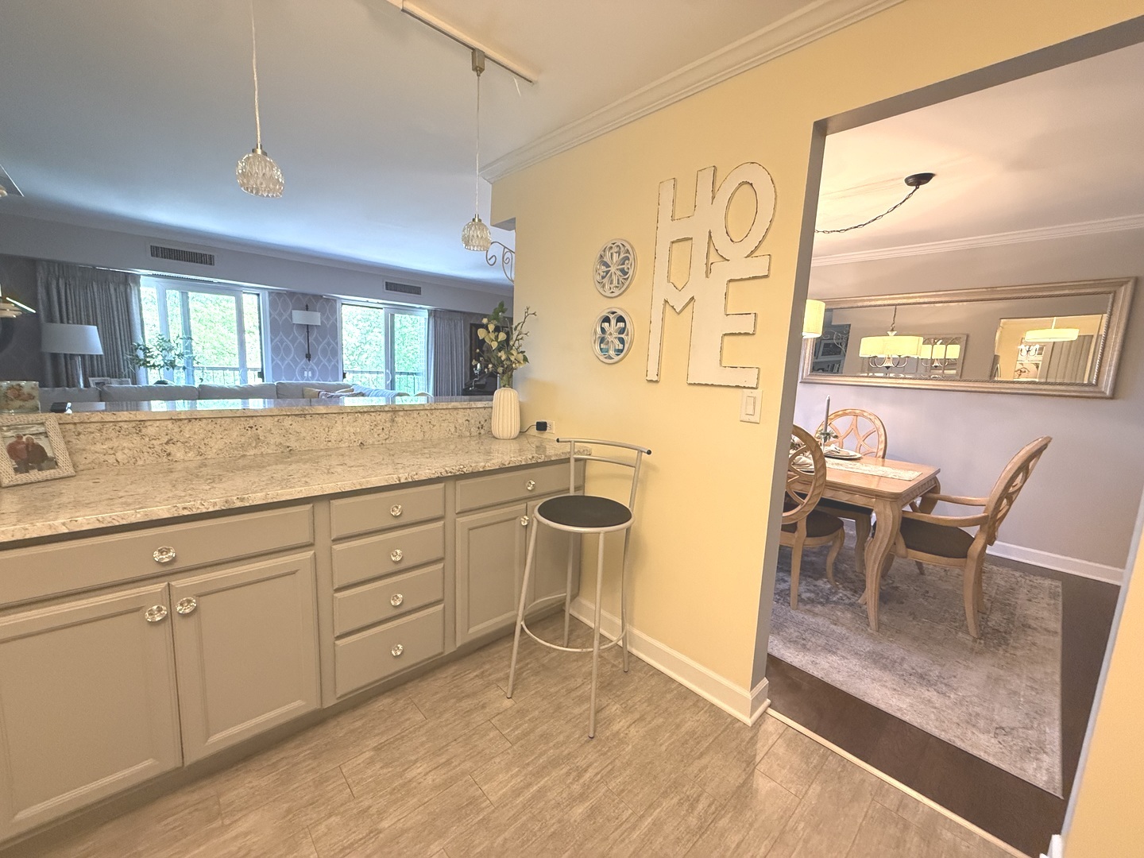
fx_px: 463
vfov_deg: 85.7
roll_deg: -3.0
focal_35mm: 14
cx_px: 572
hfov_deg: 102.1
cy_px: 429
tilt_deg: -7.4
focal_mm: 2.22
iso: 500
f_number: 2.2
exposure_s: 1/120
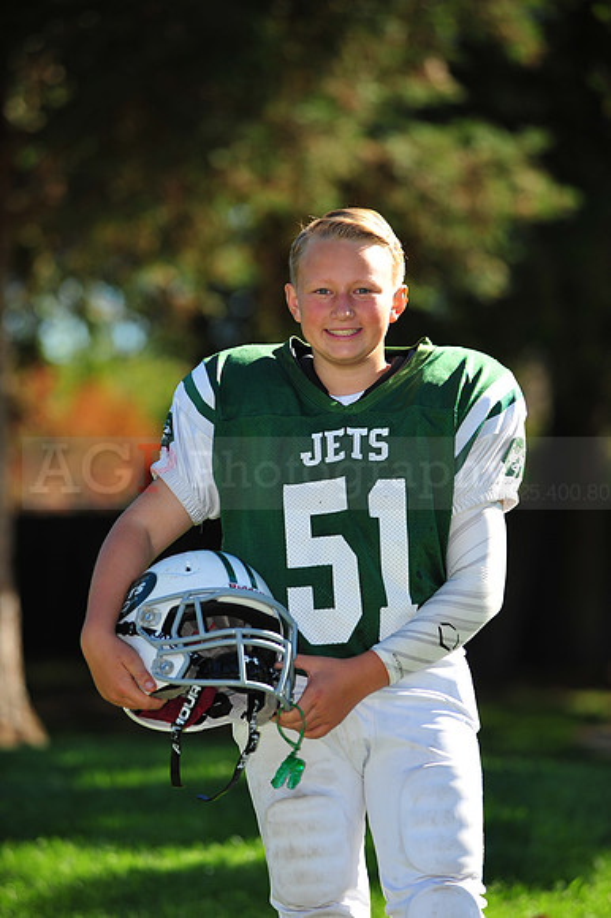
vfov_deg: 10.3
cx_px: 306
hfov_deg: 6.9
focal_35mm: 200
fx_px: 5097
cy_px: 459
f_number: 4.5
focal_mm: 200
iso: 400
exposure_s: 1/1600
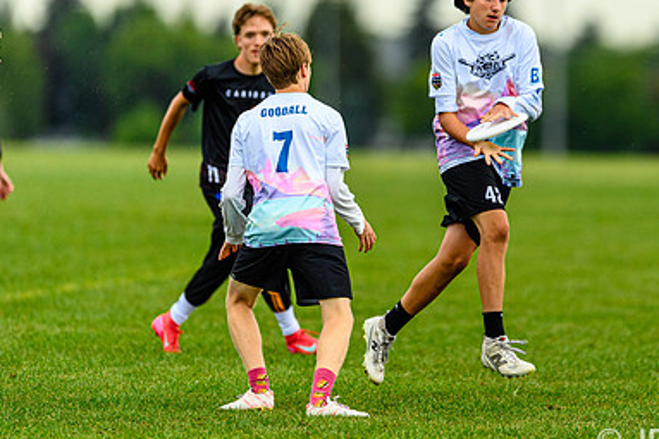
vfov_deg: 2.3
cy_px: 180
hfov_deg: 3.4
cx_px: 483
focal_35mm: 606
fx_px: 11088
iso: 800
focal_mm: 400
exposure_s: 1/1250
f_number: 3.2
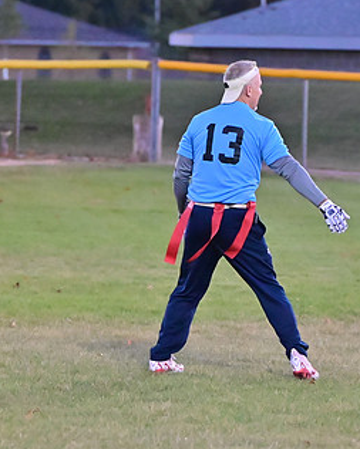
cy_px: 193
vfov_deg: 5.6
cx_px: 262
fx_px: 4633
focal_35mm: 348
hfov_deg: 4.4
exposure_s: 1/500
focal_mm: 135
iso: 6400
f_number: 4
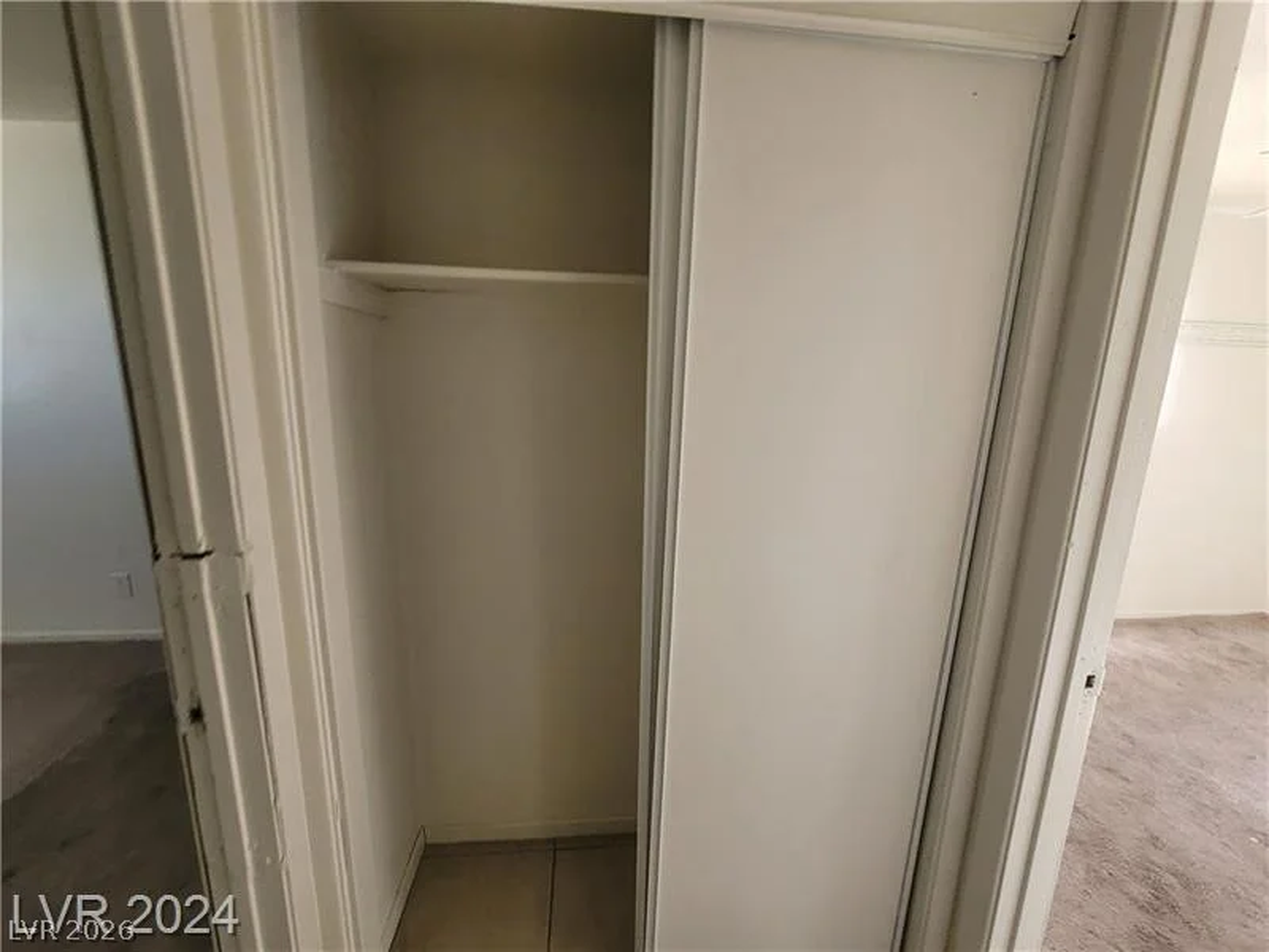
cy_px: 476
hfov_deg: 106.2
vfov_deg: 89.9
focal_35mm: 13
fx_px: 477
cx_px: 634
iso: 200
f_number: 2.2
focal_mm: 2.2
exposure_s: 1/60
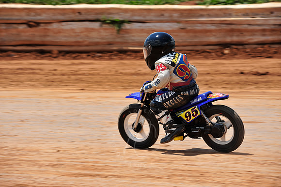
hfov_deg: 10.3
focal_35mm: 200
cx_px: 140
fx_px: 1560
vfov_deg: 6.9
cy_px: 94
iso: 200
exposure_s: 1/400
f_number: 10
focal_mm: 200
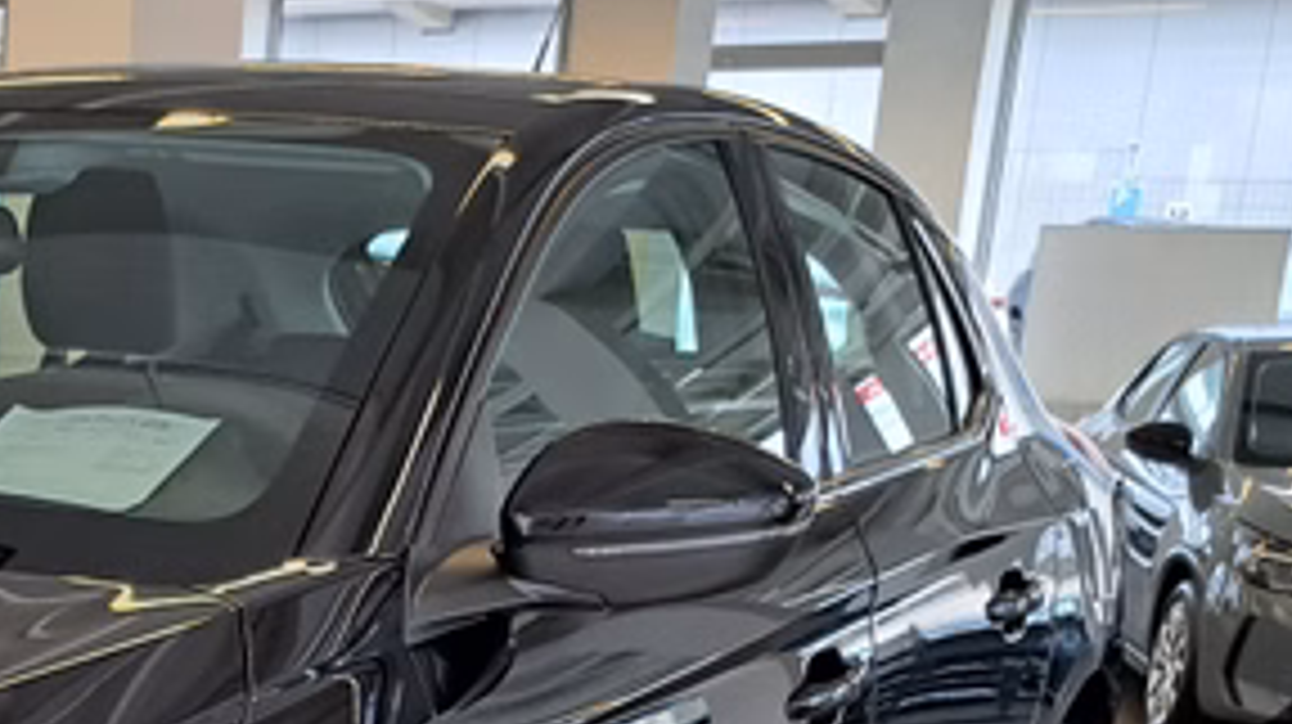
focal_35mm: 73
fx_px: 2499
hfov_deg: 26.1
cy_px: 1079
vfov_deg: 15.3
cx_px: -234
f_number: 1.8
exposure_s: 1/50
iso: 125
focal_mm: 5.23
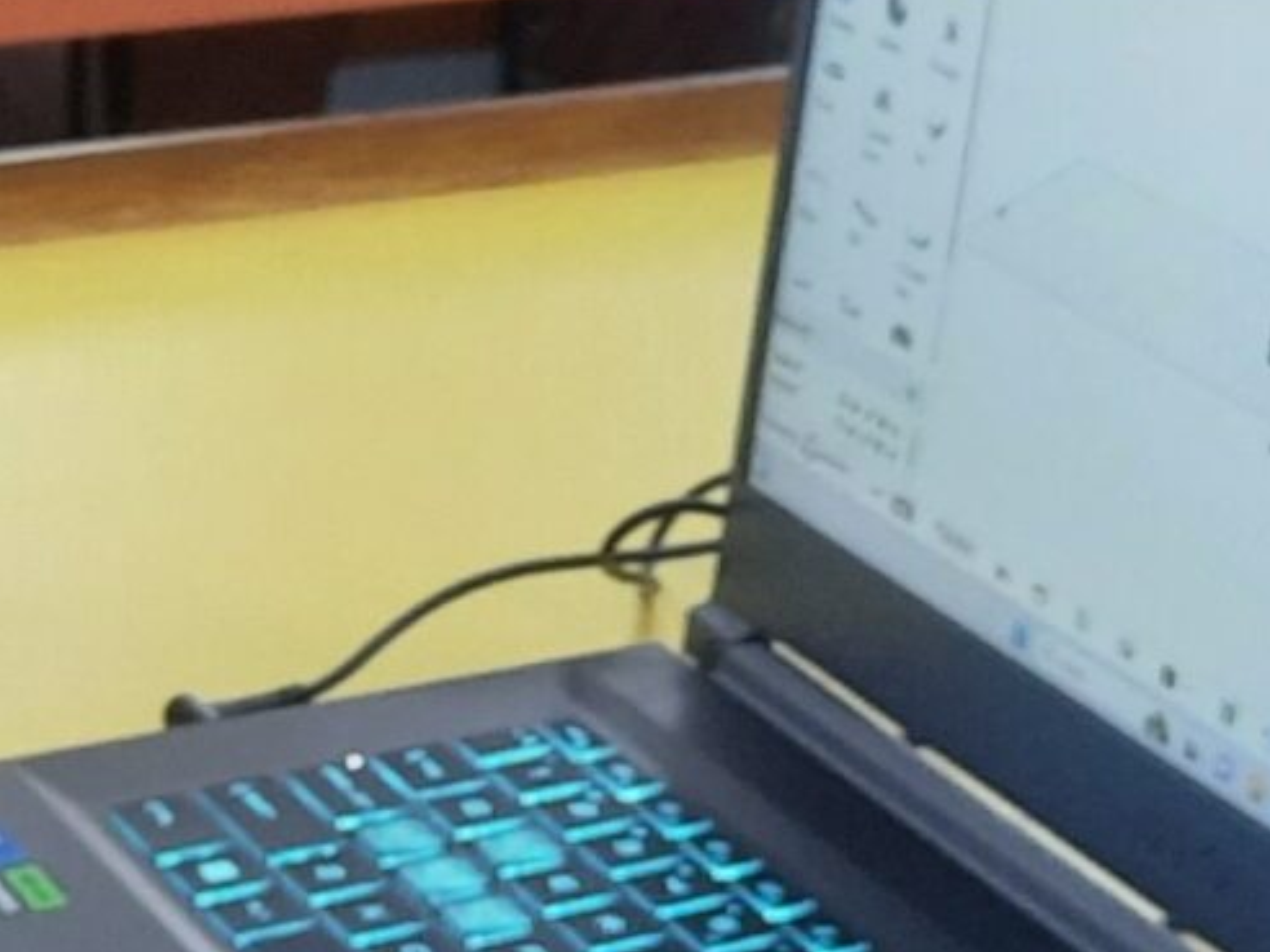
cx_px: 452
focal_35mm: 130
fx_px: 4769
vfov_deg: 11.4
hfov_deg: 15.1
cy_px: 624
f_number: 2
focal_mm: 4.6
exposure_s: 1/25
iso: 400
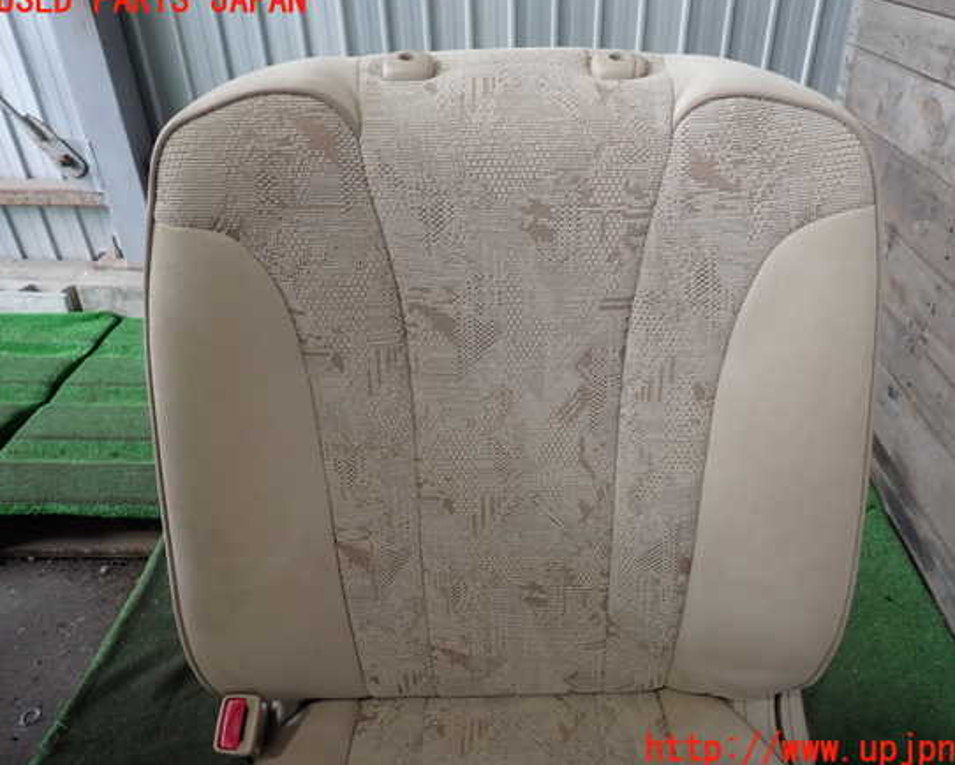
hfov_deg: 64.0
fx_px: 763
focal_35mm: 27
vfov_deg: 53.2
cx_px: 515
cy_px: 375
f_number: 2
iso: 160
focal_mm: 4.5
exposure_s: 1/60
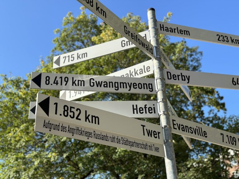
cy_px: 90
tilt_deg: +28.7
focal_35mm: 48
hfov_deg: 39.7
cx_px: 120
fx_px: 331
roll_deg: +3.9
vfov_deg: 30.3
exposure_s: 1/1695
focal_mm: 6.86
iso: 80
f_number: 1.78
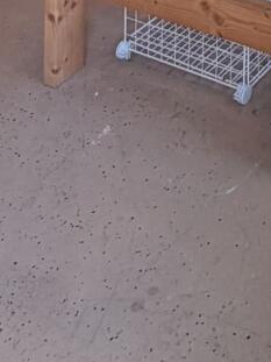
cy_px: -531
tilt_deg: +0.9
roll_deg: +0.4
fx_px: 940
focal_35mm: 90
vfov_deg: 14.1
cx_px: 426
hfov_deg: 15.0
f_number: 2.2
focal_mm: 2.22
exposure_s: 1/120
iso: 64
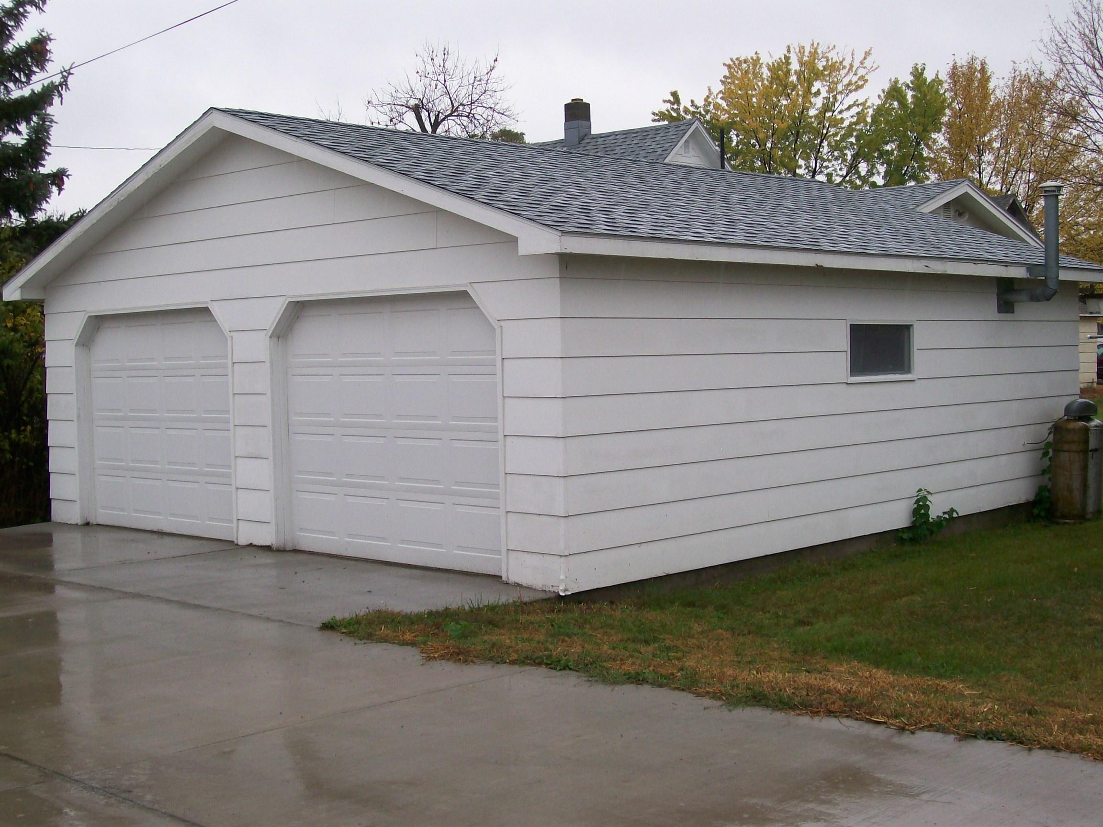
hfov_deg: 42.1
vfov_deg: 32.2
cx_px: 552
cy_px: 414
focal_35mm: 45
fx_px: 1434
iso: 80
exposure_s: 1/200
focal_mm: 7.6
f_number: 3
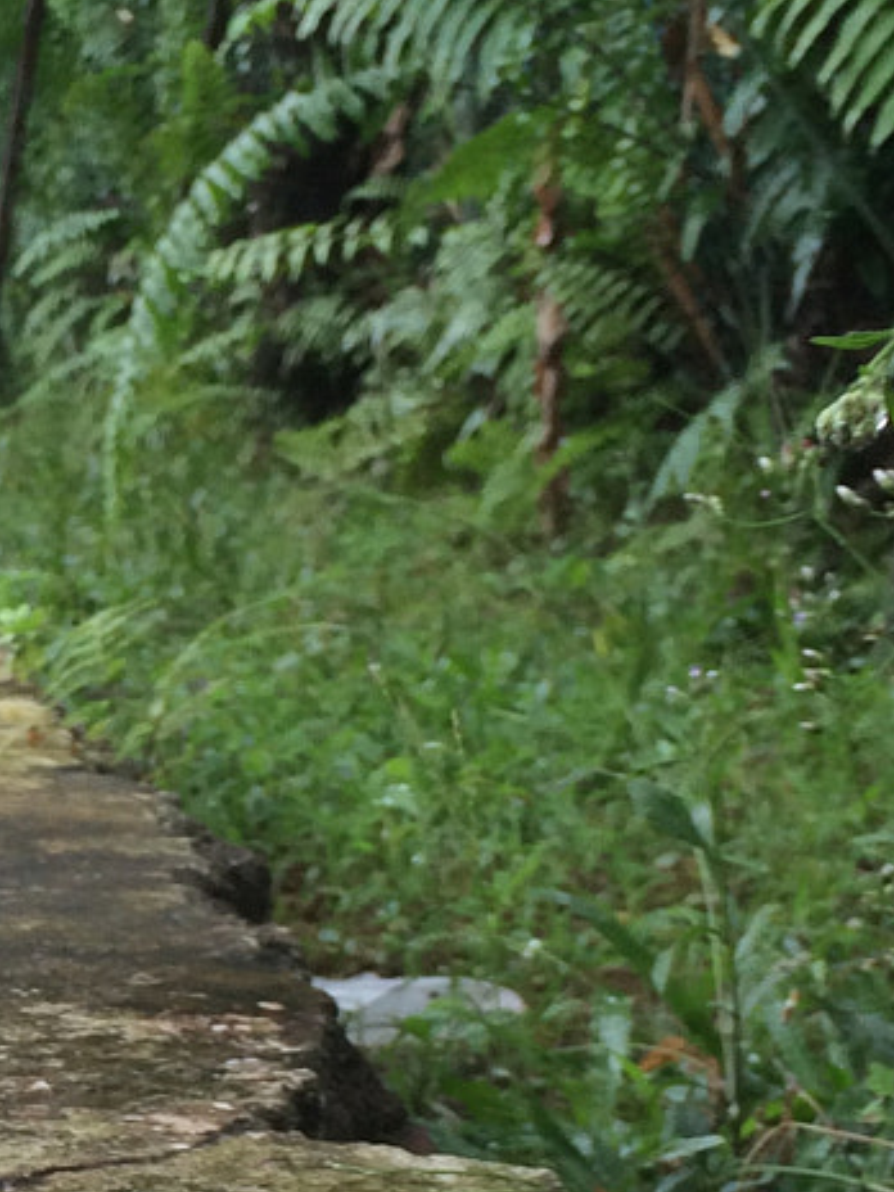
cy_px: 863
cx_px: -216
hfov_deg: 14.3
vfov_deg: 19.5
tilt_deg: -12.8
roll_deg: +1.2
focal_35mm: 100
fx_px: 3443
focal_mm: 4.15
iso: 64
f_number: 2.2
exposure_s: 1/100
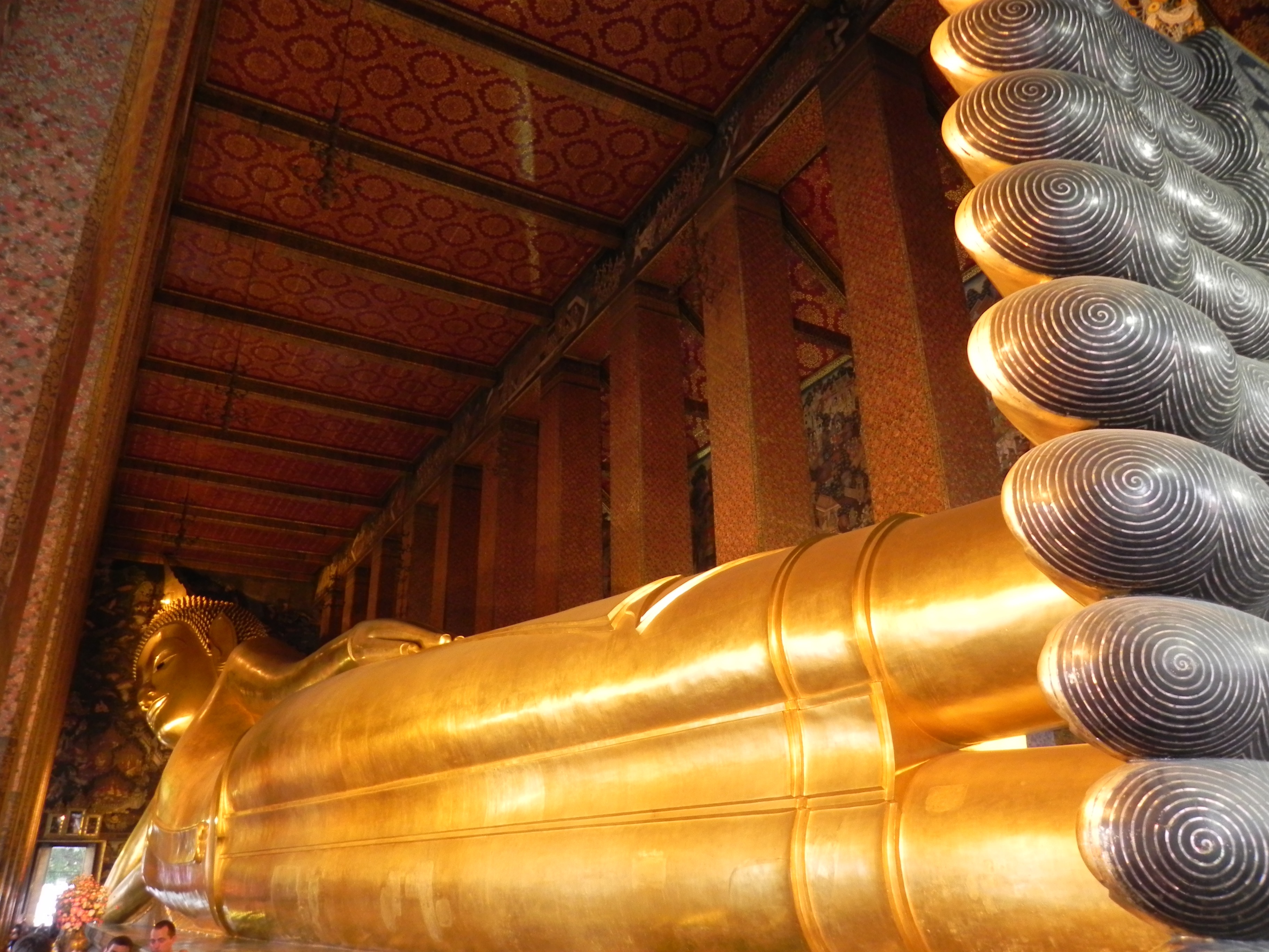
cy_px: 476
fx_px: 953
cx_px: 634
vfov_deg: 53.1
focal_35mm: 26
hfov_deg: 67.3
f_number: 2.8
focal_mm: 4.6
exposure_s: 1/30
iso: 346
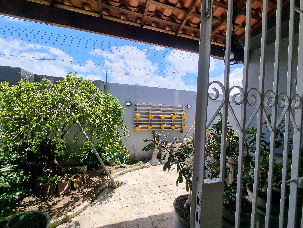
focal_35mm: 13
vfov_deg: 89.9
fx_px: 114
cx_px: 152
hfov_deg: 106.2
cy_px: 114
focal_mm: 2.2
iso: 50
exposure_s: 1/1524
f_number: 2.2
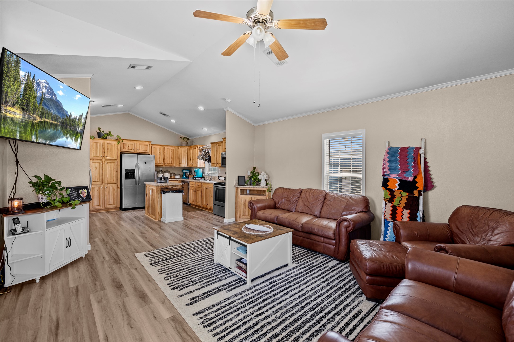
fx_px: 200
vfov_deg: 81.1
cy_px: 171
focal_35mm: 14
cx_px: 257
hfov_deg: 104.3
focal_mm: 14
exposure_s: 1/30
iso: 250
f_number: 5
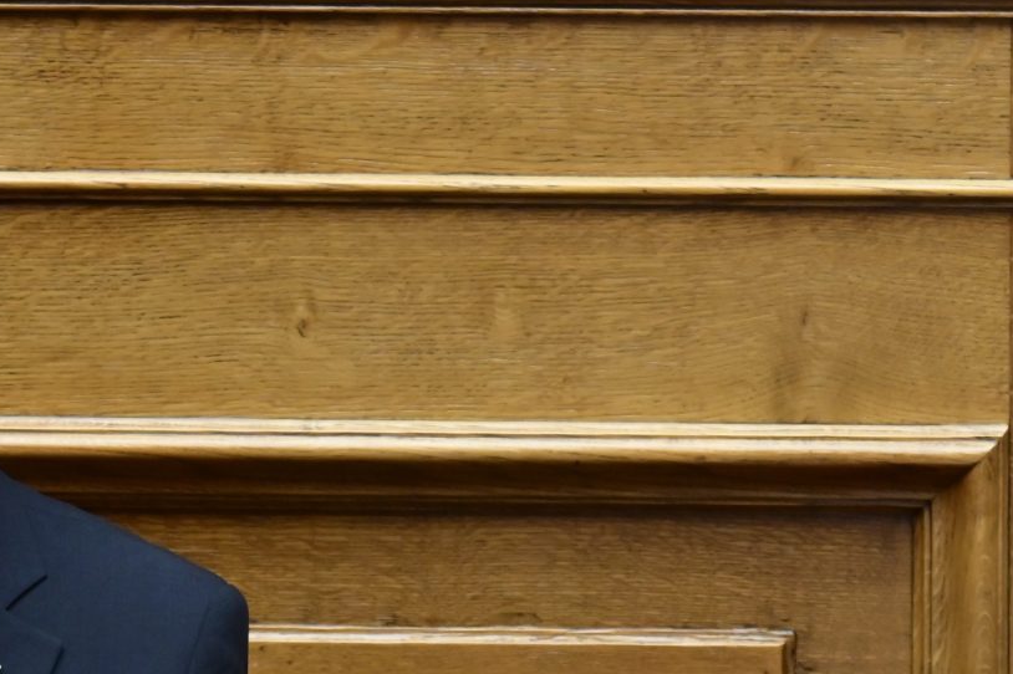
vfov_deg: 1.4
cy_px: 860
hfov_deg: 2.0
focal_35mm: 1007
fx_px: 28323
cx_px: 20
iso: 1400
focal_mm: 320
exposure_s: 1/200
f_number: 6
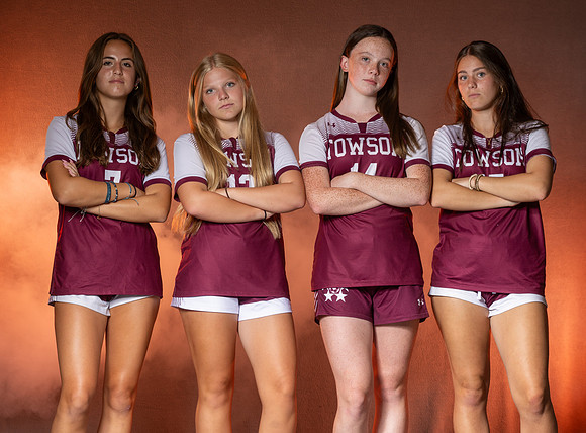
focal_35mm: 106
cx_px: 279
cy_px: 188
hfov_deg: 18.6
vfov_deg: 13.8
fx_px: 1788
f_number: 8
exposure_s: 1/160
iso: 80
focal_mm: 70
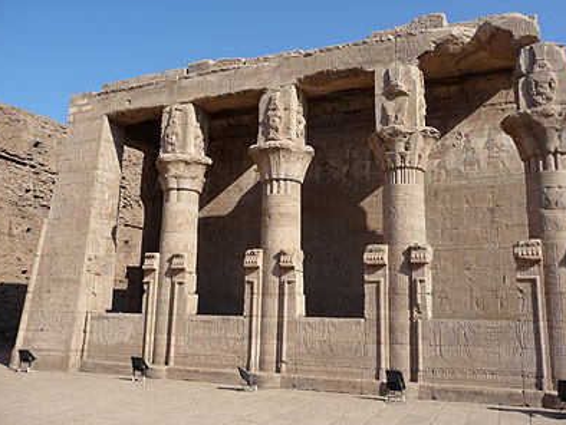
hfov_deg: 56.7
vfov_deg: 44.2
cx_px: 305
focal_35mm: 32
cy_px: 197
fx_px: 524
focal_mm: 4.7
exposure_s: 1/1000
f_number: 3.3
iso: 100
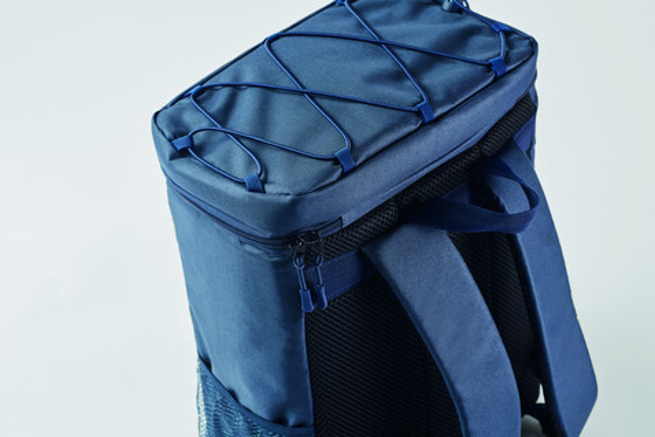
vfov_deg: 16.1
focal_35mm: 85
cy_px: 218
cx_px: 328
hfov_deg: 23.9
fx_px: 1547
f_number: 11
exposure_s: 1/125
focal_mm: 85
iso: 125
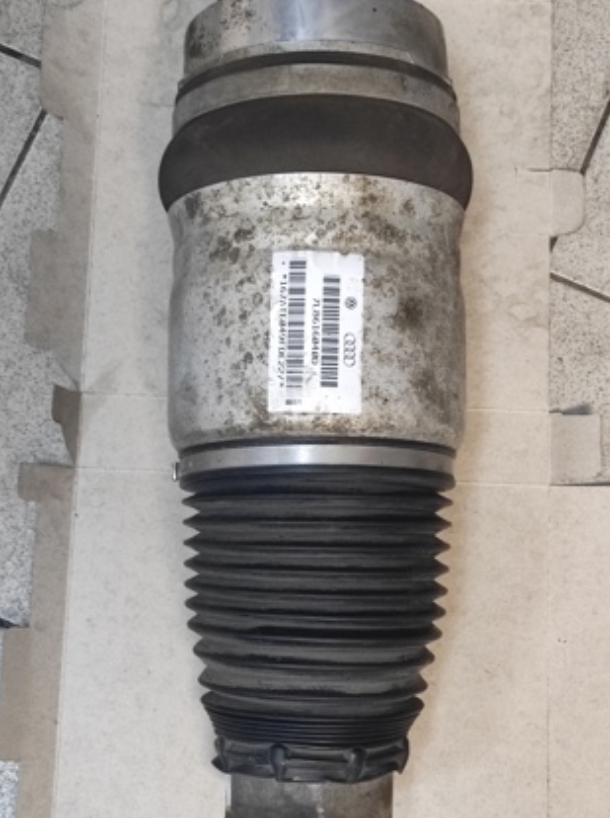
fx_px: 683
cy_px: 415
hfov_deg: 48.0
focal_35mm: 29
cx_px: 331
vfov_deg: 61.7
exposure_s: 1/33
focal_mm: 4.7
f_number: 1.79
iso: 1036
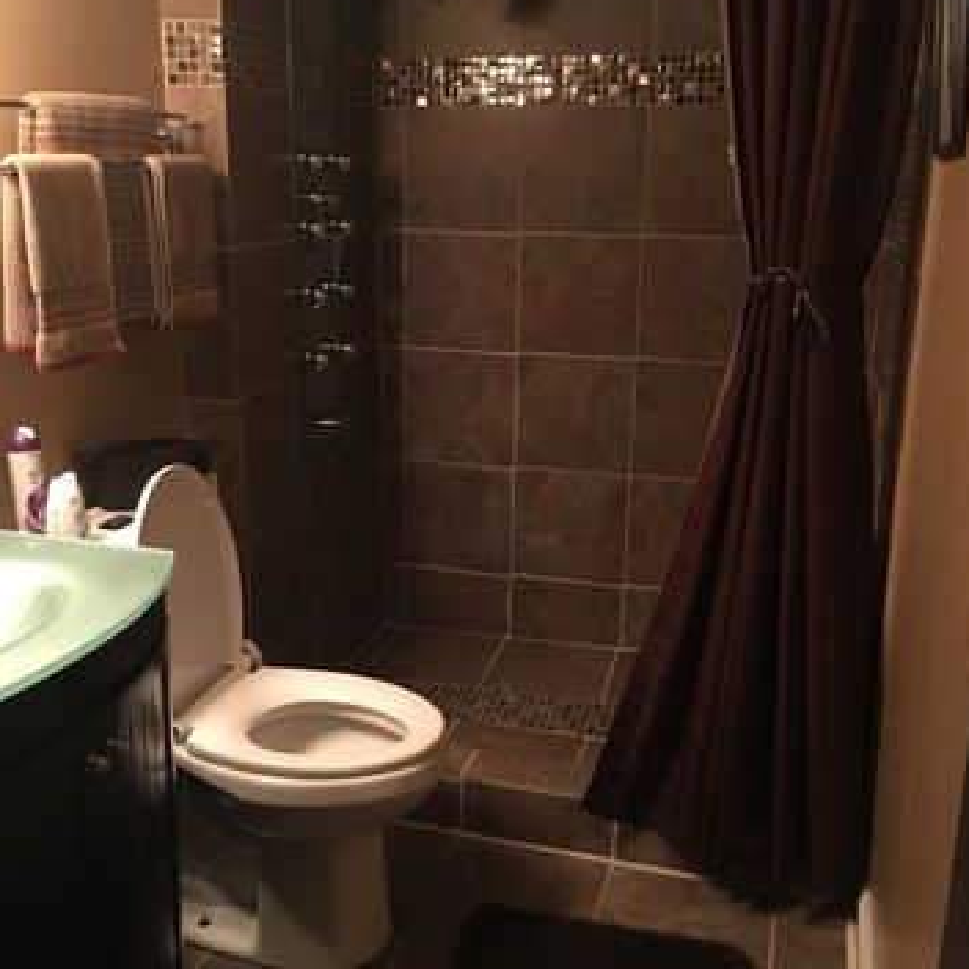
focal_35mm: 35
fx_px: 1108
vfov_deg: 47.2
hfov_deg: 47.2
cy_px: 440
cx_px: 493
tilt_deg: -14.1
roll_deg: -0.2
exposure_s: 1/15
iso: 320
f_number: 2.2
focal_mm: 4.15
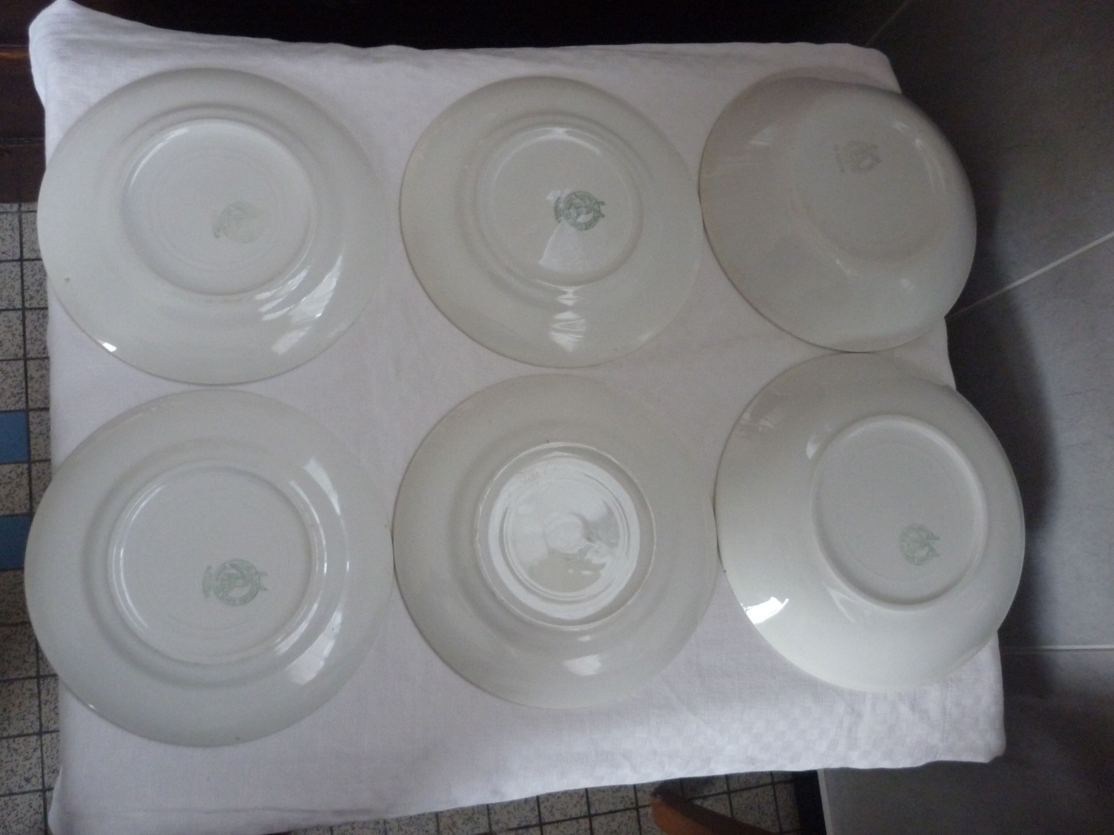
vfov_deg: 42.9
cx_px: 557
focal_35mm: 33
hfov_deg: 55.4
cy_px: 418
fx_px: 1062
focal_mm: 5.5
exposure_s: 1/25
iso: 400
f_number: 2.8
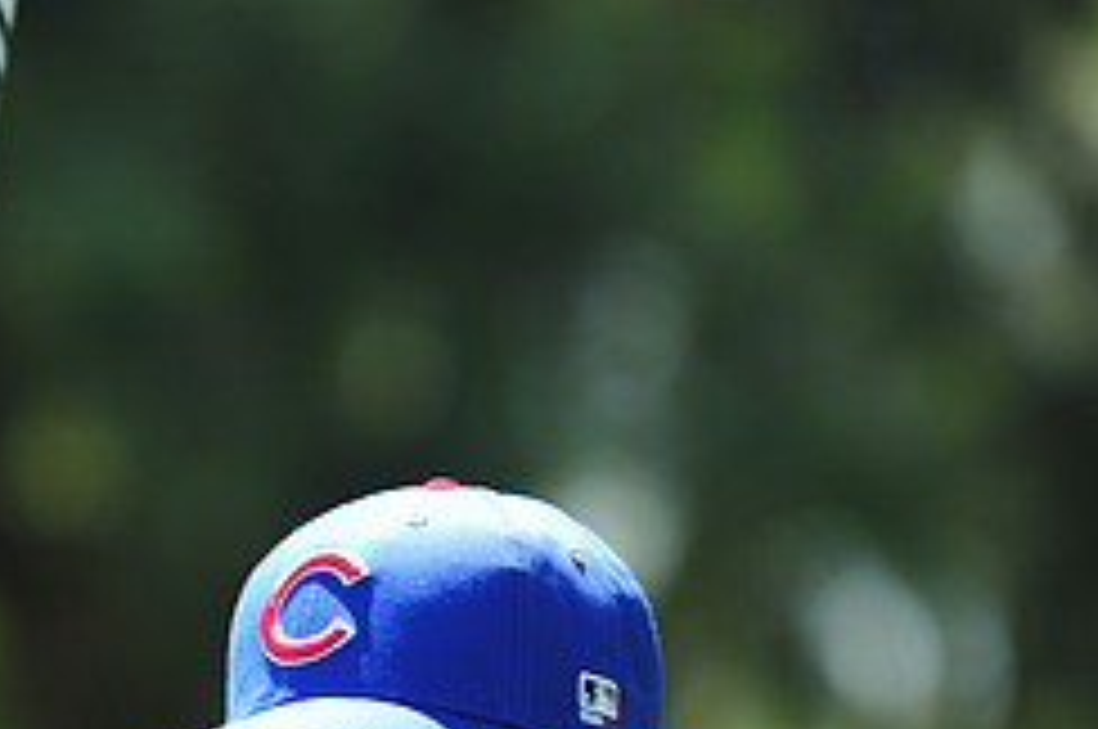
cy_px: 1012
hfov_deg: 4.3
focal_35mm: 476
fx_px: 14499
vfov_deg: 2.9
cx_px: 274
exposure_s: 1/400
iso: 200
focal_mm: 200
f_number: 4.5
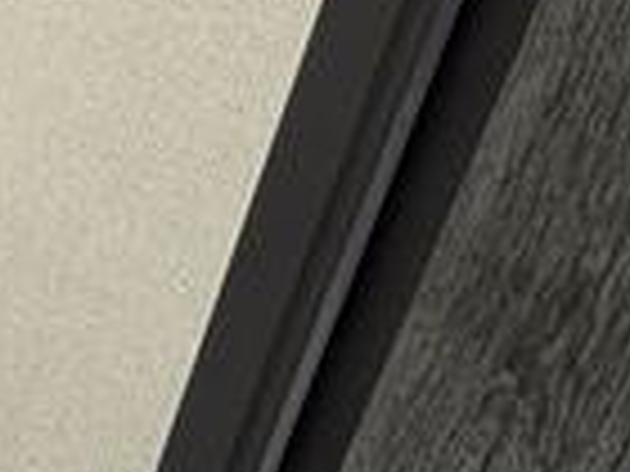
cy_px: 58
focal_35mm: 80
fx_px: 1456
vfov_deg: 18.2
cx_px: -778
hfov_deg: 15.9
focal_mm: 2.22
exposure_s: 1/99
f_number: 2.2
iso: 160
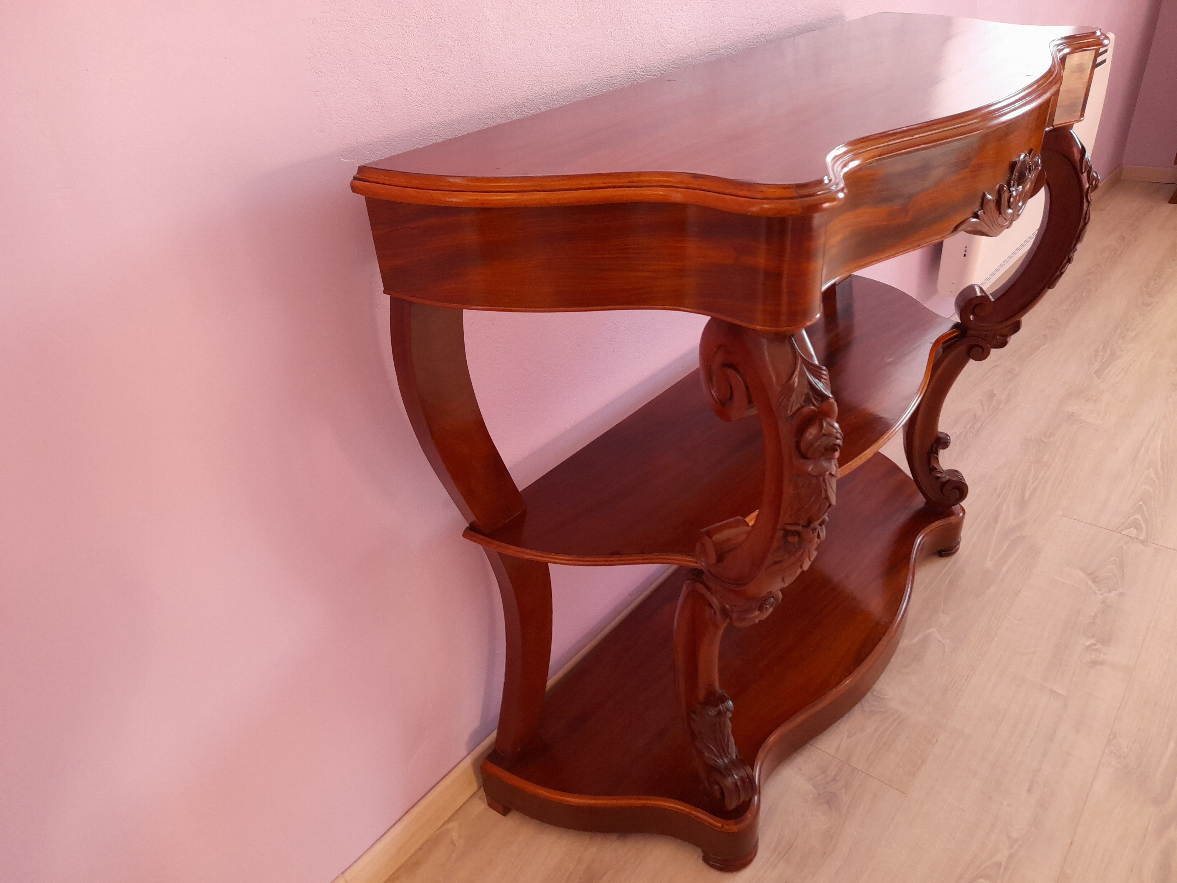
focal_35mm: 25
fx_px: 850
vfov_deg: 54.9
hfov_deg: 69.4
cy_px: 442
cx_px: 588
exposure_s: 1/50
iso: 250
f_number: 2
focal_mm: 4.6
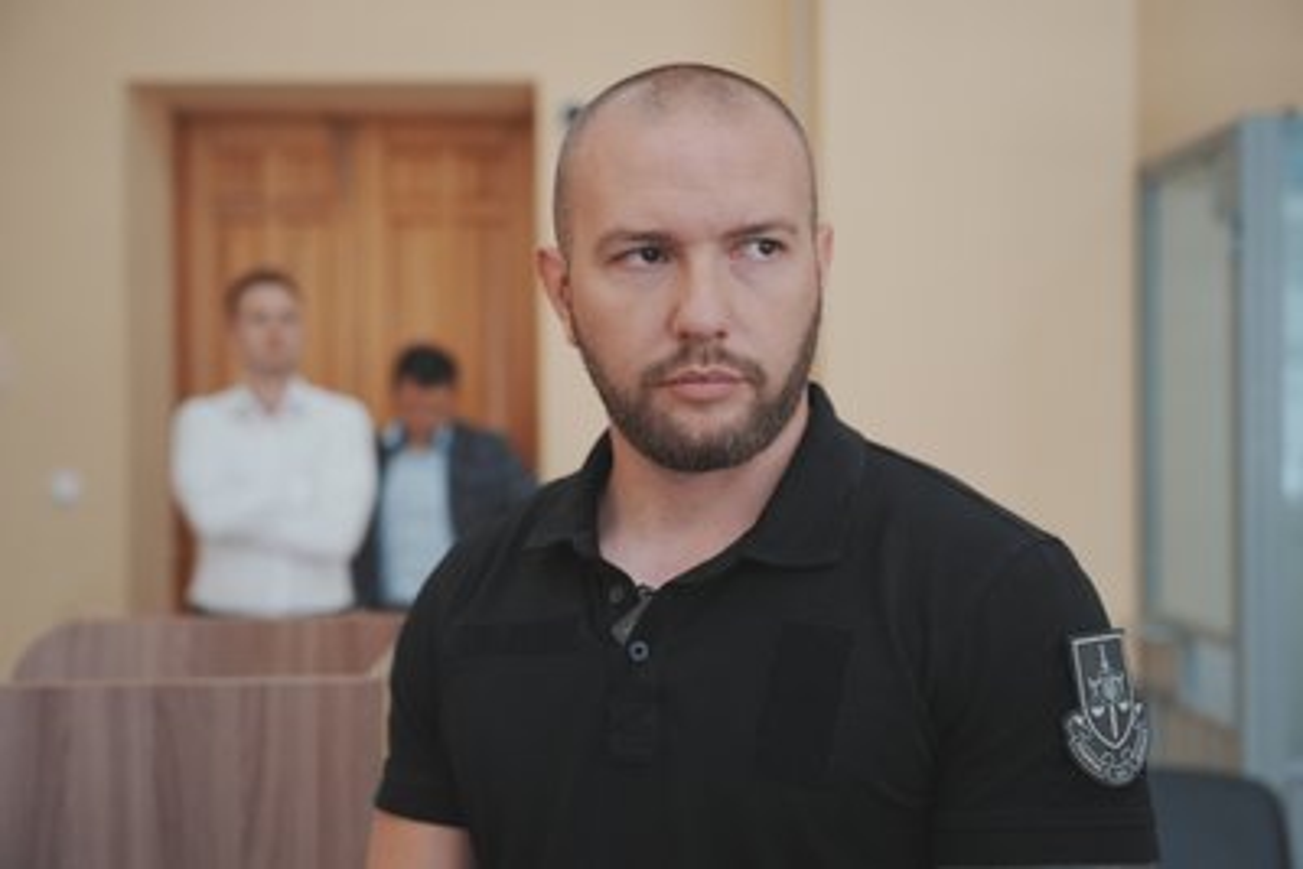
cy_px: 434
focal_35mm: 43
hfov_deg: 45.4
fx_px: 1557
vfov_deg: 31.2
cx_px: 652
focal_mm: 43
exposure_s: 1/1000
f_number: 3.2
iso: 800
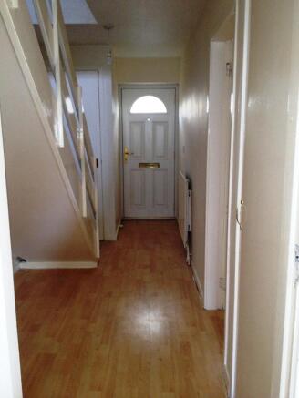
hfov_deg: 40.7
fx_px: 403
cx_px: 150
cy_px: 199
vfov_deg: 52.6
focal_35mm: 35
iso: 160
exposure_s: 1/20
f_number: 2.4
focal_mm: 4.28
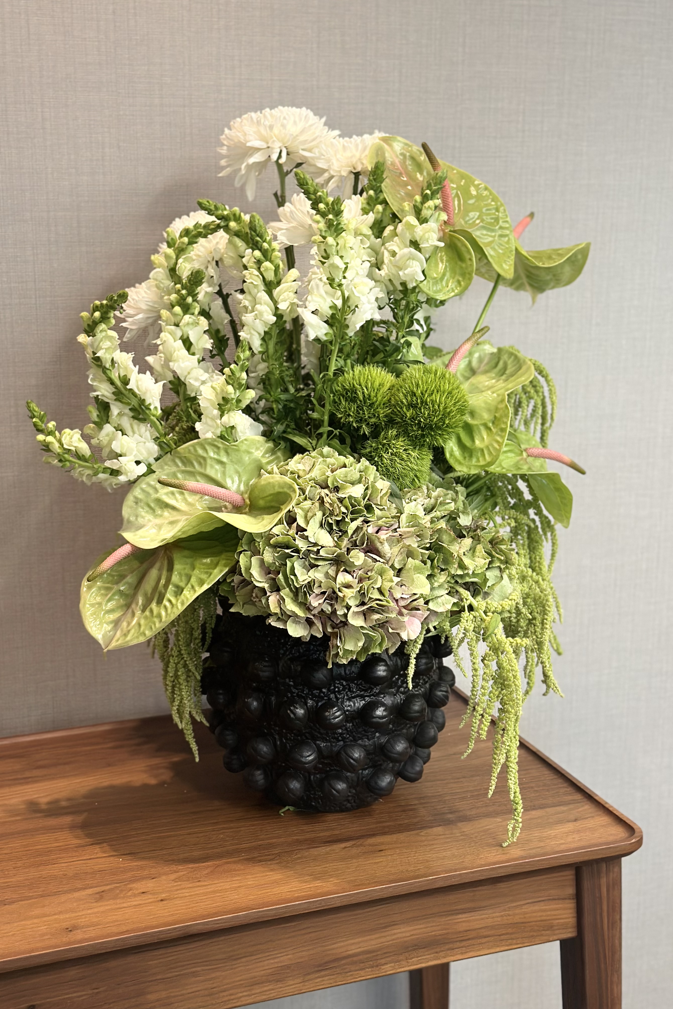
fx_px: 1402
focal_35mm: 50
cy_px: 504
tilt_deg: -13.3
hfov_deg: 27.0
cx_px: 311
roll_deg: -0.3
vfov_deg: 39.6
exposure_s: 1/33
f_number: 1.78
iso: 250
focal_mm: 6.86
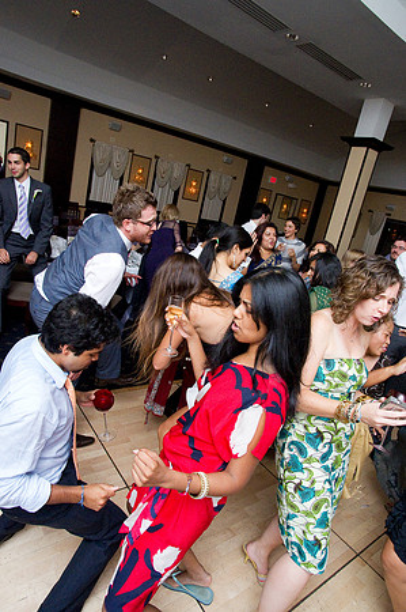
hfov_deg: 59.4
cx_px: 203
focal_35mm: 21
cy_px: 306
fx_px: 356
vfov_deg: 81.3
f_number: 7.1
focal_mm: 14
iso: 2500
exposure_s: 1/180
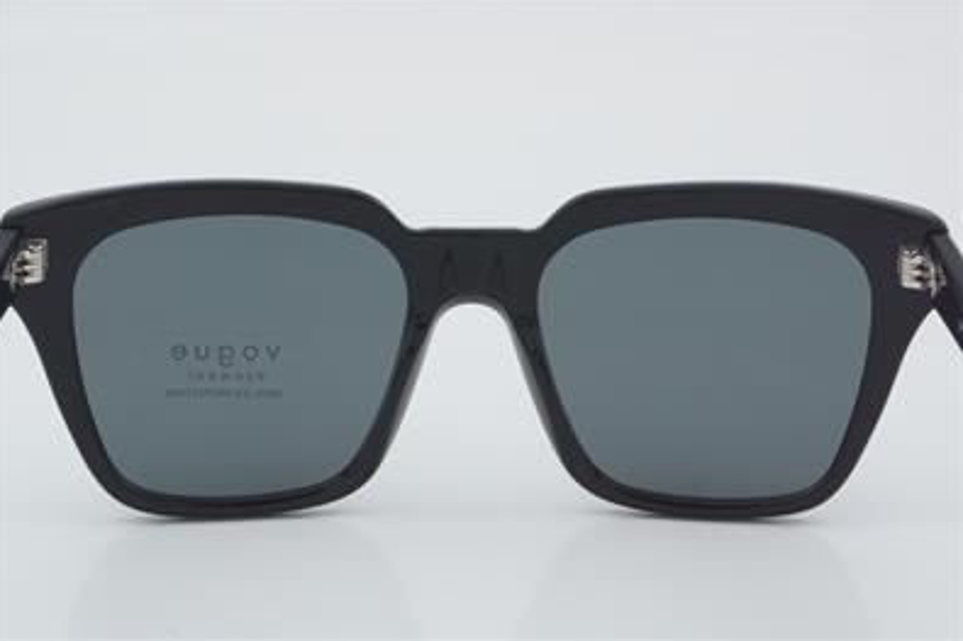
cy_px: 319
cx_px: 478
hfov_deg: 24.3
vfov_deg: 16.3
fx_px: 2233
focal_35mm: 84
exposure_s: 1/4
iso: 100
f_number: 32
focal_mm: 55
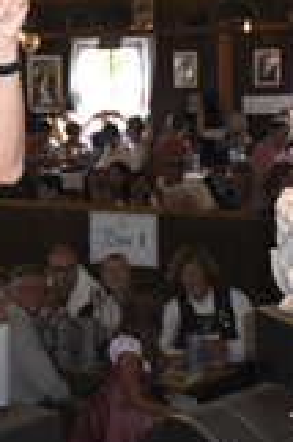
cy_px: 192
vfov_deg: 16.3
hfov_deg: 10.5
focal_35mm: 126
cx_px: -149
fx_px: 1541
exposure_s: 1/160
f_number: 6.3
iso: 1000
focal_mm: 30
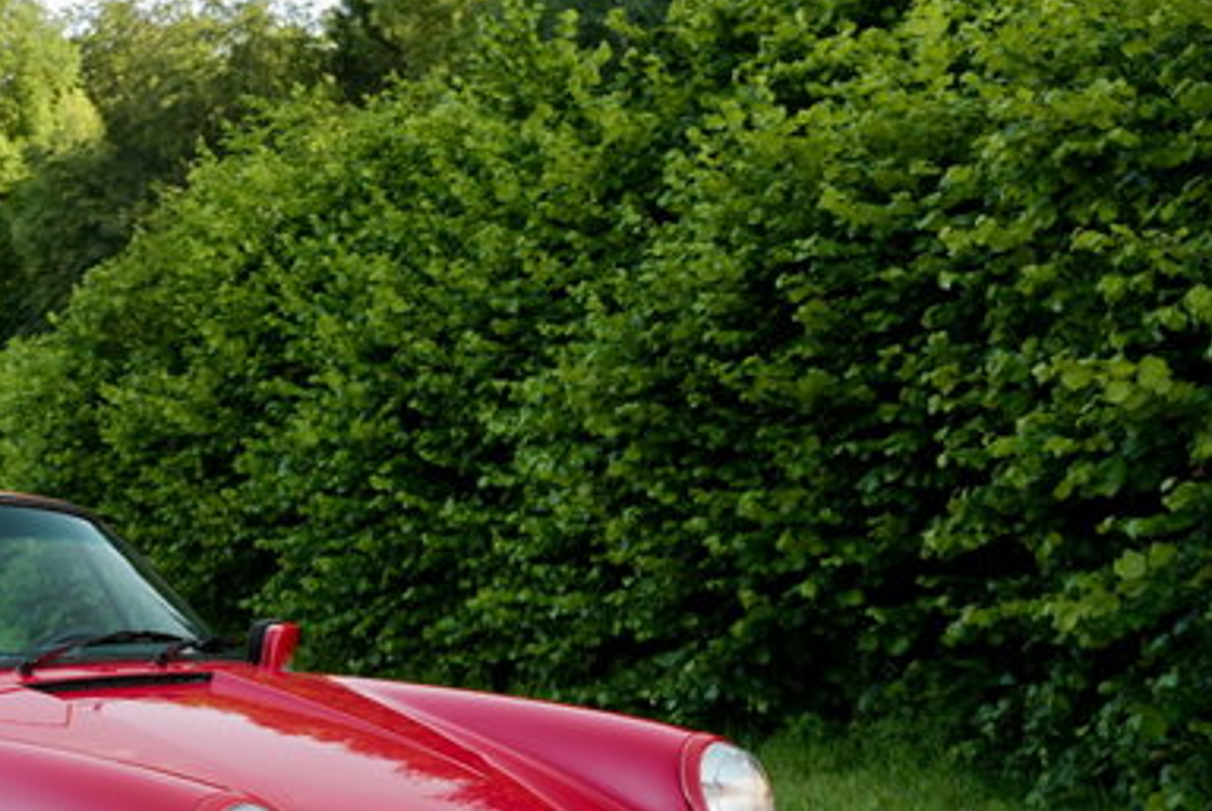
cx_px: 66
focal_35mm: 56
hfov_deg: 33.3
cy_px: 787
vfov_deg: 23.4
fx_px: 1887
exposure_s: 1/60
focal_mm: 28
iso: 100
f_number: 3.2
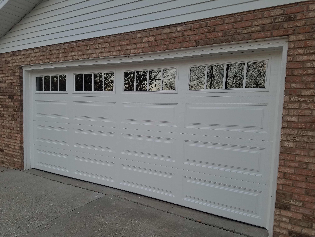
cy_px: 118
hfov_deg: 67.3
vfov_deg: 53.1
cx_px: 158
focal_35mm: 26
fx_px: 237
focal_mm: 4.2
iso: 80
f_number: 1.7
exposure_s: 1/120
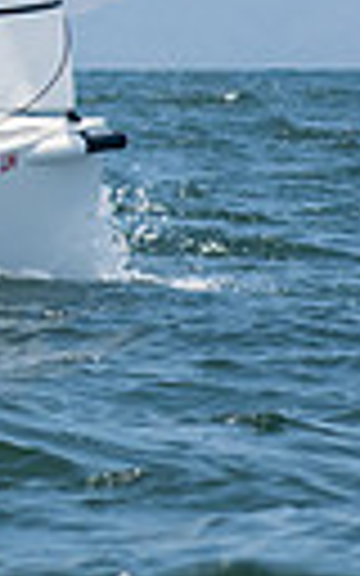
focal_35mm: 776
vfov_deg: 2.7
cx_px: -806
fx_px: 12182
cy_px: -56
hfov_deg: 1.7
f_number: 8
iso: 400
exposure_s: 1/1250
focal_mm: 110
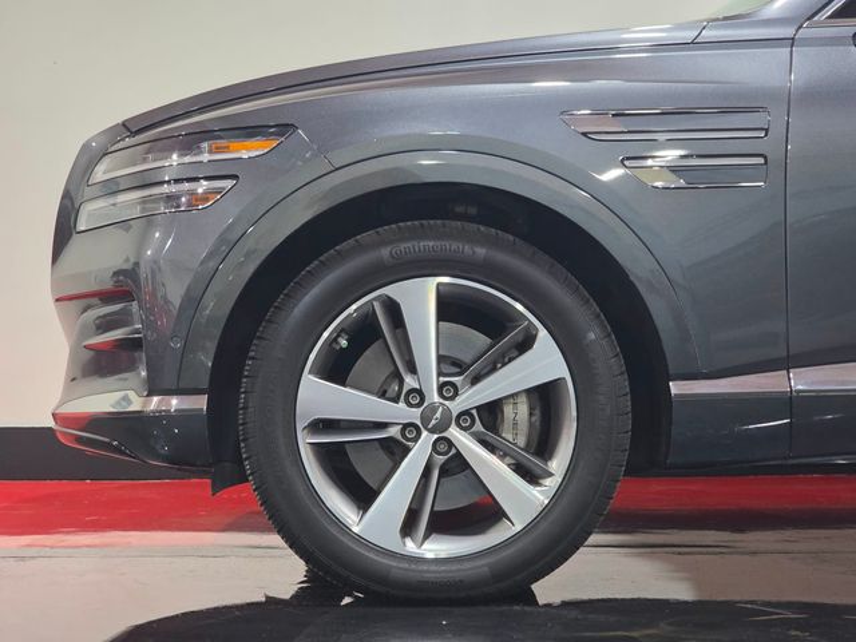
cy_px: 321
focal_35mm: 69
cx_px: 428
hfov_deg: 28.2
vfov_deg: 21.3
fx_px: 1706
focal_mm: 7.9
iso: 320
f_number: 2.4
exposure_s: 1/60
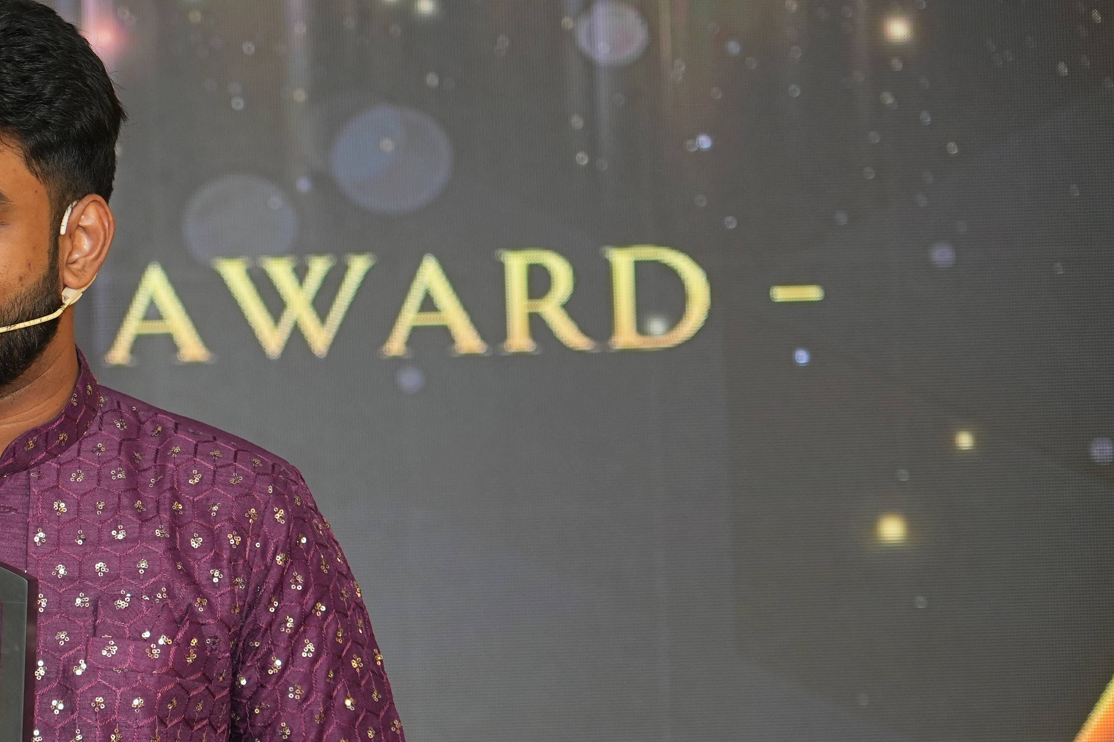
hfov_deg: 10.5
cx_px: 8
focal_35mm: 195
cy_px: 547
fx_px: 6034
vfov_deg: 7.0
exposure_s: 1/125
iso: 640
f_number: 4
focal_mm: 94
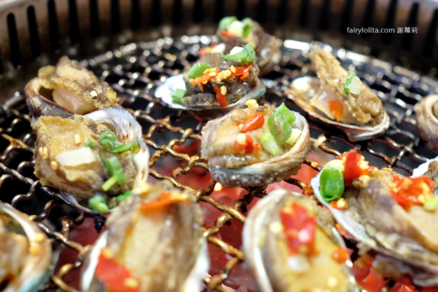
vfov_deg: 37.9
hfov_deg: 54.4
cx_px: 219
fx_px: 426
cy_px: 146
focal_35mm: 35
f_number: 2.8
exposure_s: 1/50
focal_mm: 23
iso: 2000
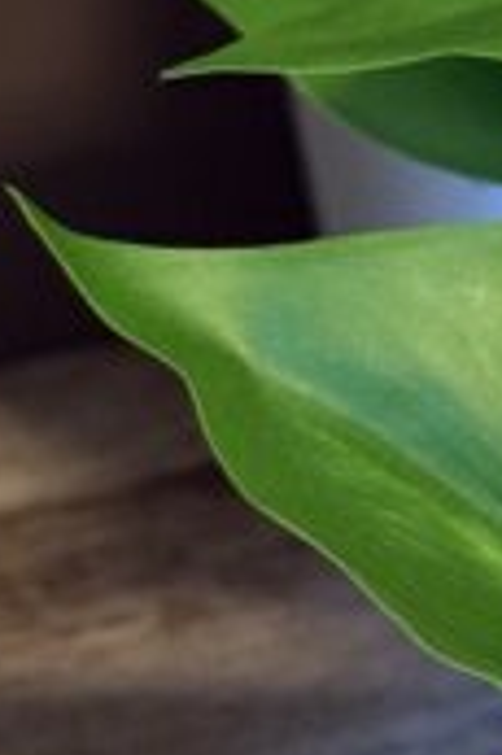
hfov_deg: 5.9
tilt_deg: -17.2
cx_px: -17
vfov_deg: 8.9
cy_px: -13
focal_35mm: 231
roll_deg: +2.0
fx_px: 4841
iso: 250
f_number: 1.78
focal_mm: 6.76
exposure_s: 1/40
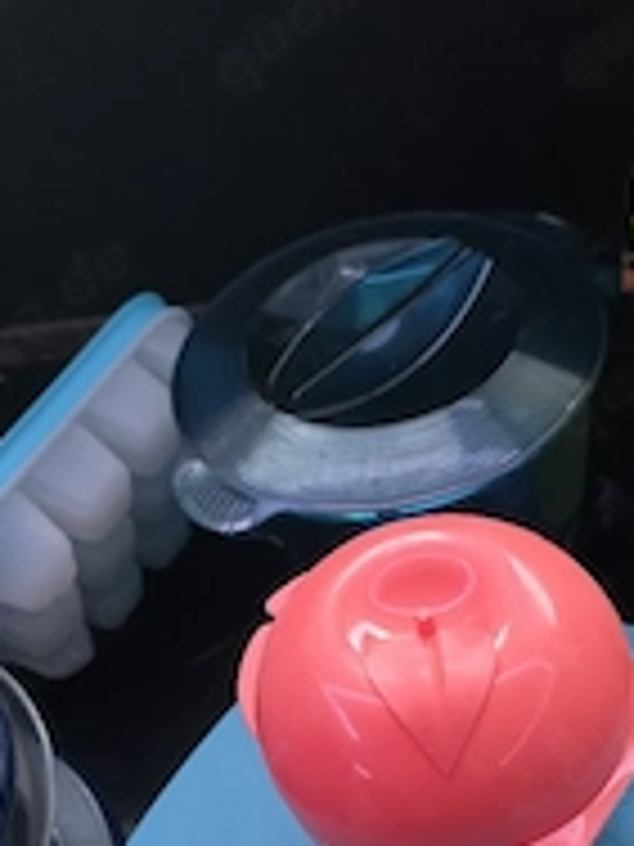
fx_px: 1197
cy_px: 738
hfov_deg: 29.4
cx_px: 441
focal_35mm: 49
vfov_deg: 36.8
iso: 500
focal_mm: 6.5
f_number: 1.4
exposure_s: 1/66.7
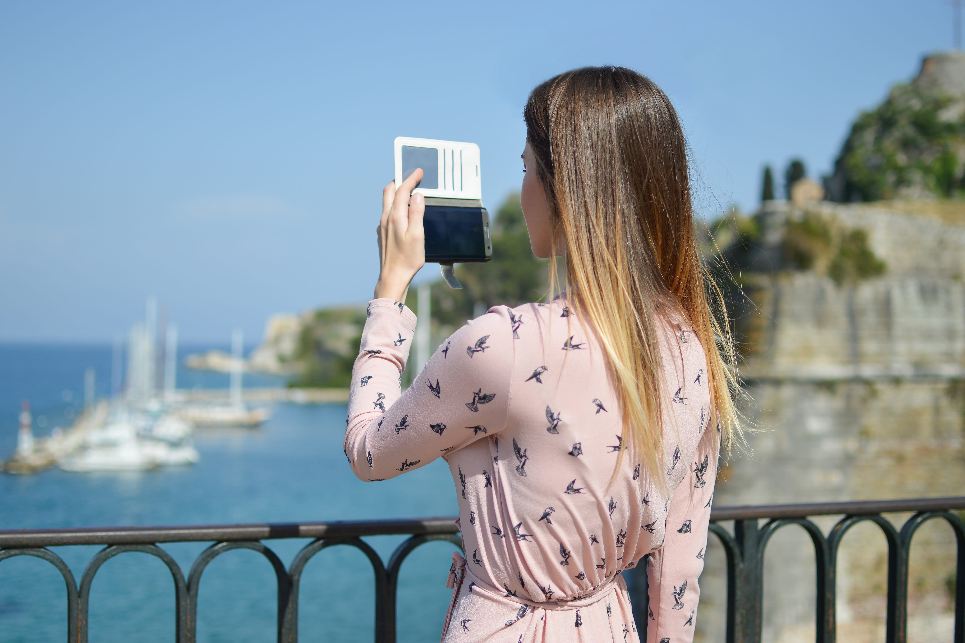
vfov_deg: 25.8
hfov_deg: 37.9
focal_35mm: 52
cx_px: 482
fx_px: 1407
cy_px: 322
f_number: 2.2
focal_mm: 35
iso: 100
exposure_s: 1/4000
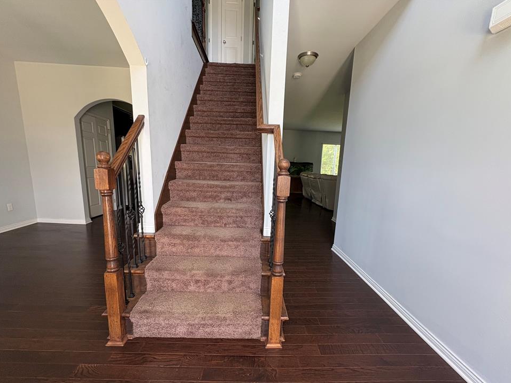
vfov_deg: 81.7
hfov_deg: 98.2
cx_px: 252
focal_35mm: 15
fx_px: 221
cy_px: 204
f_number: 2.2
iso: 250
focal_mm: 2.22
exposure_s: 1/71
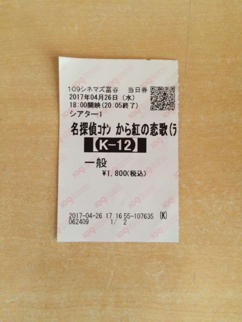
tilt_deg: -86.2
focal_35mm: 29
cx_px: 121
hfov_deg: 48.2
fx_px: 270
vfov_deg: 61.7
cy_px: 161
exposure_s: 1/17
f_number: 2.2
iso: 320
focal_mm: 4.15
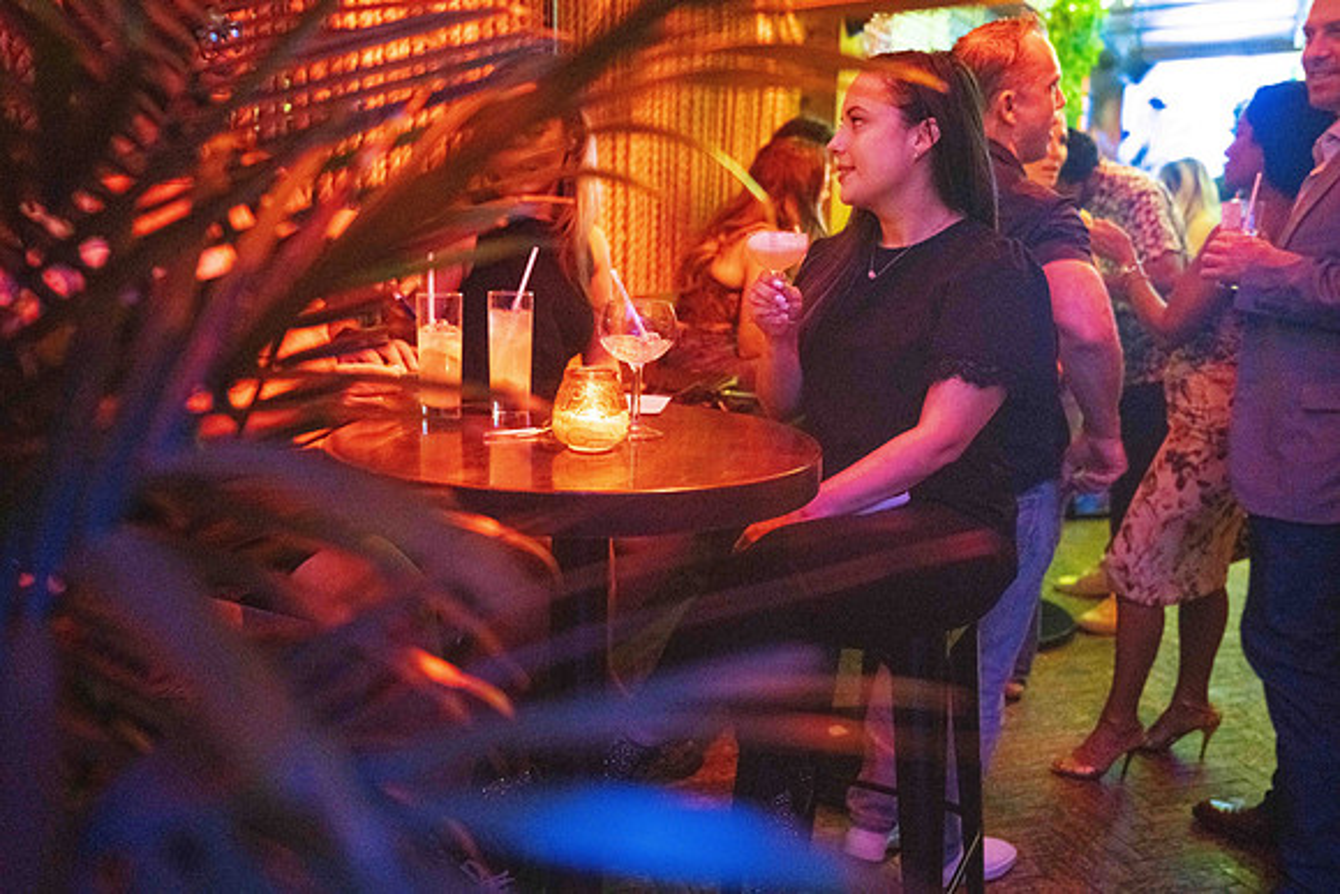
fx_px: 1191
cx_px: 670
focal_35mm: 32
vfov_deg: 41.1
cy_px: 447
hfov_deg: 58.7
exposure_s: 1/80
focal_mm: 32
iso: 10000
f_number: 2.8
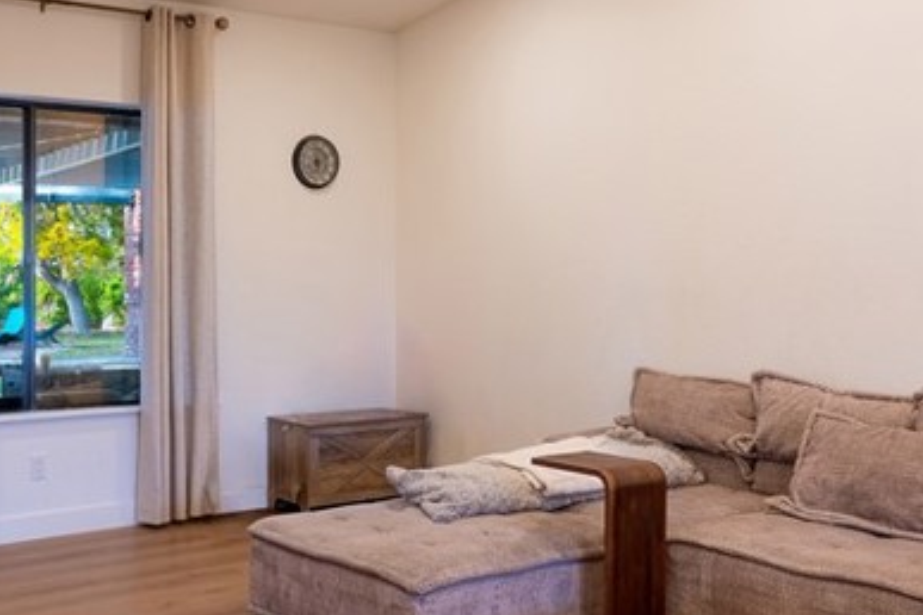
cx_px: 358
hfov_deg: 43.3
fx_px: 1154
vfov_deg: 29.9
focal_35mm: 45
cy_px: 291
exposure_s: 1/100
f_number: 8
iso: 400
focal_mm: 17
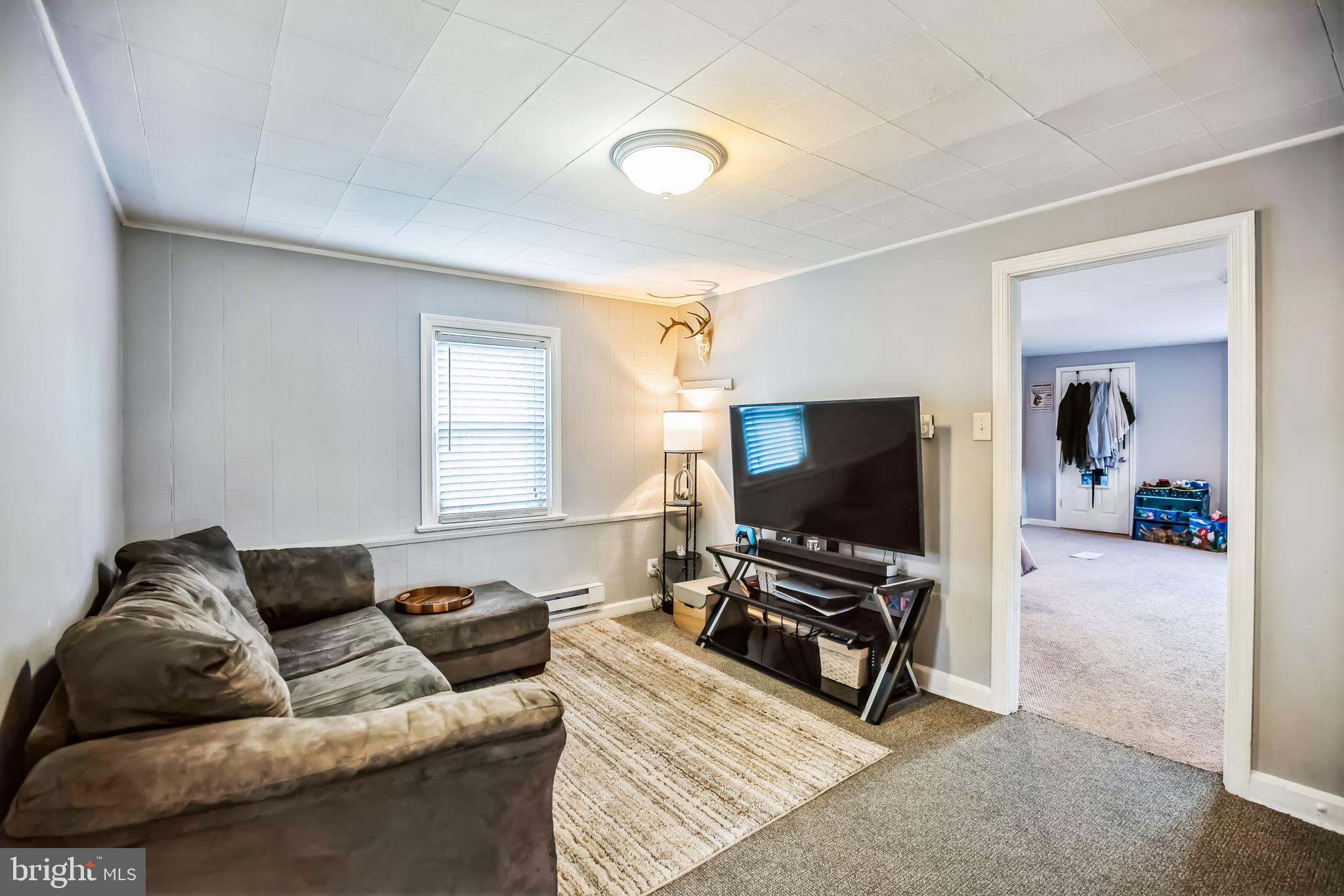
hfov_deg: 96.7
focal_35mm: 16
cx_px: 672
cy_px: 448
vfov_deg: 73.7
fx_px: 597
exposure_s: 1/60
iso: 800
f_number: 4
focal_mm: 16
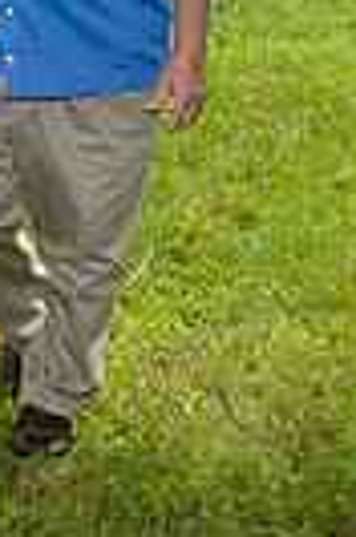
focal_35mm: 122
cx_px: -32
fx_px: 1819
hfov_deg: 11.0
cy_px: -61
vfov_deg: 16.3
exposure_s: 1/160
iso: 100
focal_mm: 24
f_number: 9
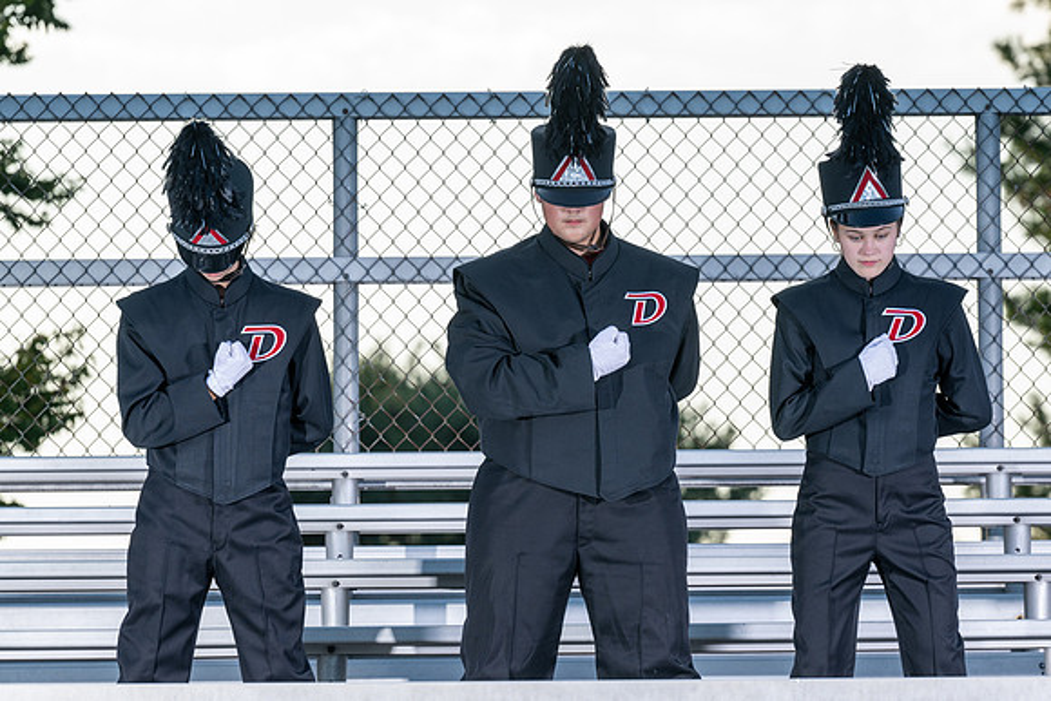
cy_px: 405
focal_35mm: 210
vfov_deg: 6.5
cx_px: 580
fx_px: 6141
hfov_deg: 9.8
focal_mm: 150
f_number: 5.6
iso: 160
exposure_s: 1/250
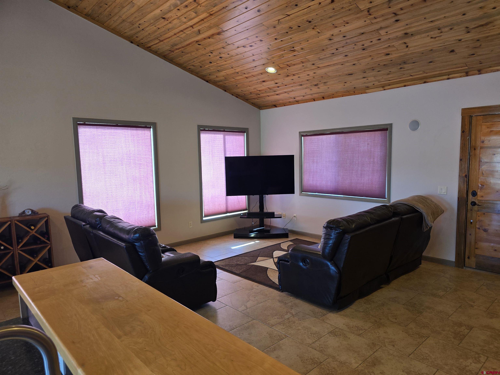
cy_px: 188
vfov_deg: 58.9
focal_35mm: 23
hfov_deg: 73.9
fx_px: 332
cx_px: 250
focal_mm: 6.3
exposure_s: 1/90.1
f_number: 1.7
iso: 80
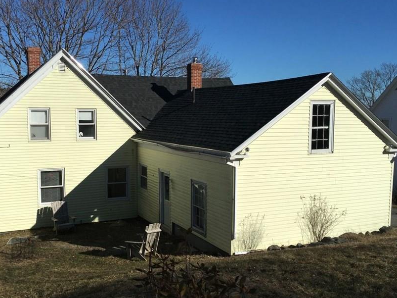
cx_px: 172
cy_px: 160
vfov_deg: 38.6
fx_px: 424
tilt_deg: -5.3
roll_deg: -0.9
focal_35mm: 37
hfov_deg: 50.0
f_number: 2.2
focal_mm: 4.15
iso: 25
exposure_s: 1/4525
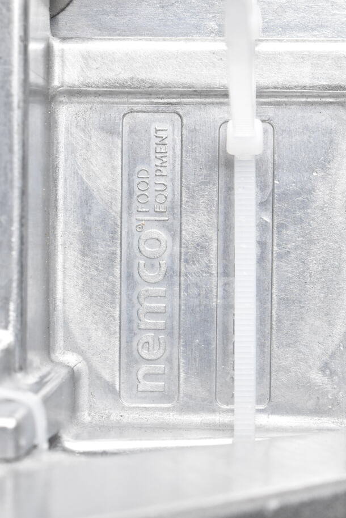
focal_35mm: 82
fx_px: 1188
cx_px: 173
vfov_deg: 24.6
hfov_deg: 16.6
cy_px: 259
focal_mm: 55
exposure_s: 1/320
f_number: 9
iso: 1600
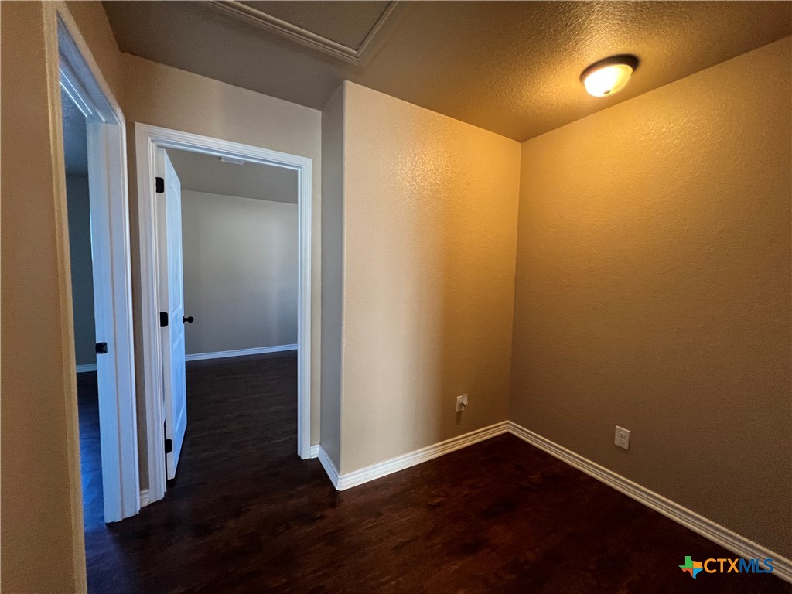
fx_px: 297
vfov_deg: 89.9
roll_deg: -0.6
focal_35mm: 13
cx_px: 396
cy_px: 297
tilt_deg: -4.4
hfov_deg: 106.2
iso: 320
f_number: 1.8
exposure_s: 1/60
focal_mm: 1.57
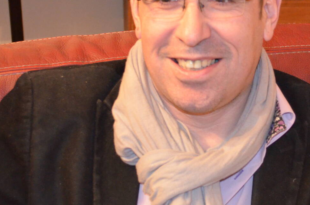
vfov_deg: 12.6
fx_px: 928
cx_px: 199
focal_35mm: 108
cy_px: 86
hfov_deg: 18.9
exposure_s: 1/13
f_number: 5
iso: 3200
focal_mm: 34
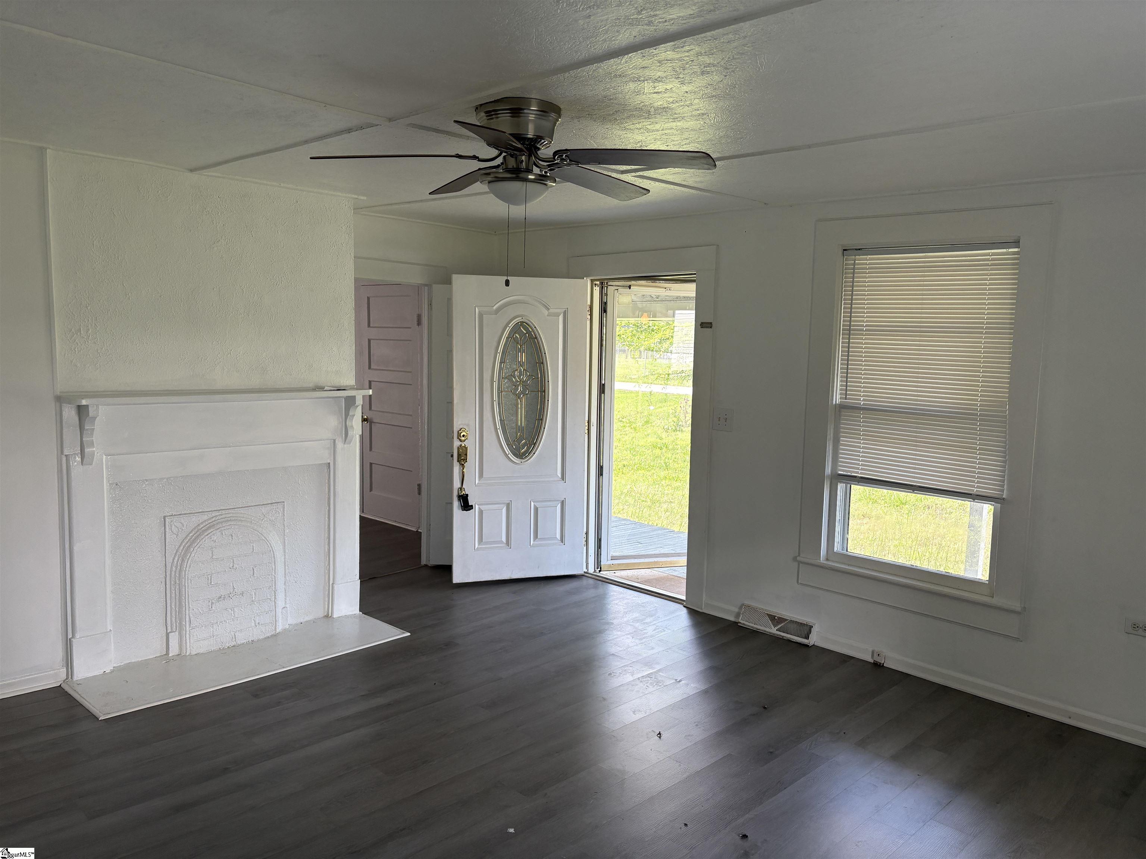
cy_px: 430
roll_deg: -1.8
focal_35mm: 26
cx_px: 573
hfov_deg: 67.3
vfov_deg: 53.1
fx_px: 861
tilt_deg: -6.1
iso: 100
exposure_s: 1/140
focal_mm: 5.96
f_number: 1.6
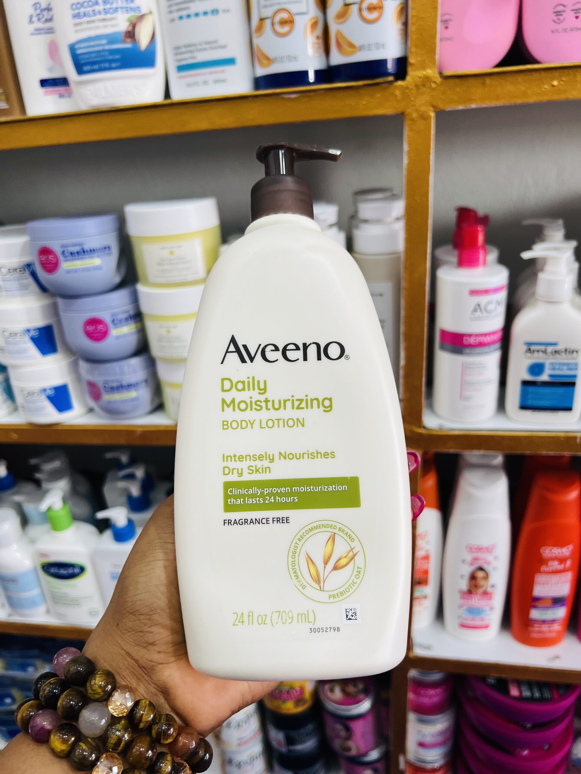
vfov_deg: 67.3
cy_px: 387
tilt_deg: -25.2
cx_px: 290
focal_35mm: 26
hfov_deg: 53.1
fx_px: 582
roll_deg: +5.9
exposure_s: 1/121
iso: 100
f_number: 1.5
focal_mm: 5.7
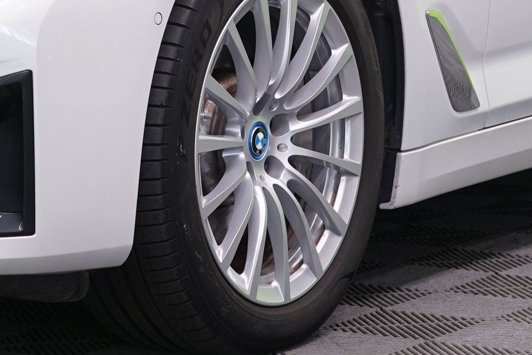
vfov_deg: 6.2
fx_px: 3221
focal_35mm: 218
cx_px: 127
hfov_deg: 9.4
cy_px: -228
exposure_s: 1/30
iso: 400
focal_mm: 50
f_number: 5
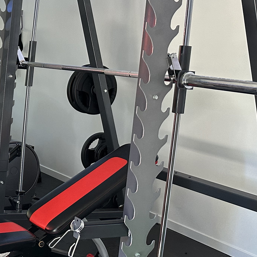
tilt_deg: -7.2
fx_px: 521
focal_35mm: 62
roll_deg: +1.8
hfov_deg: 23.2
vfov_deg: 27.6
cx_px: -111
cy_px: 87
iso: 250
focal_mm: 6.86
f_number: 1.78
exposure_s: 1/97
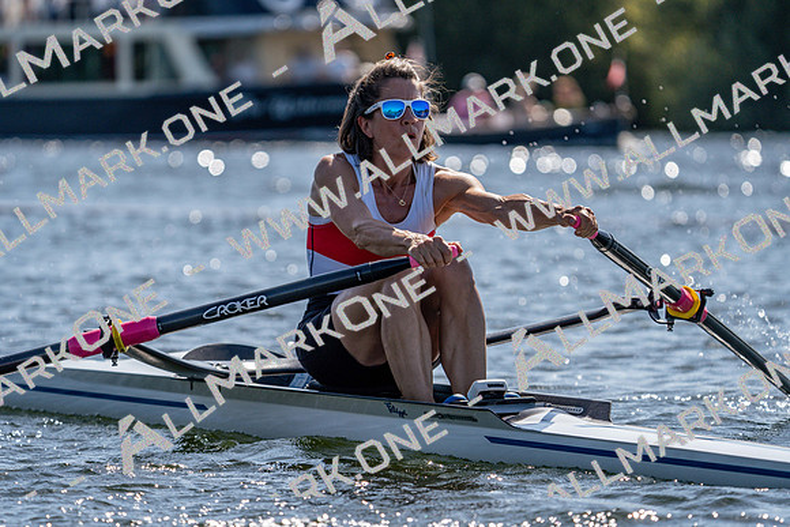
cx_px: 395
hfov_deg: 6.5
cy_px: 264
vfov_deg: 4.3
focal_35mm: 318
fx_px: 6980
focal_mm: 318
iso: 200
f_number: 6.3
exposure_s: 1/2000
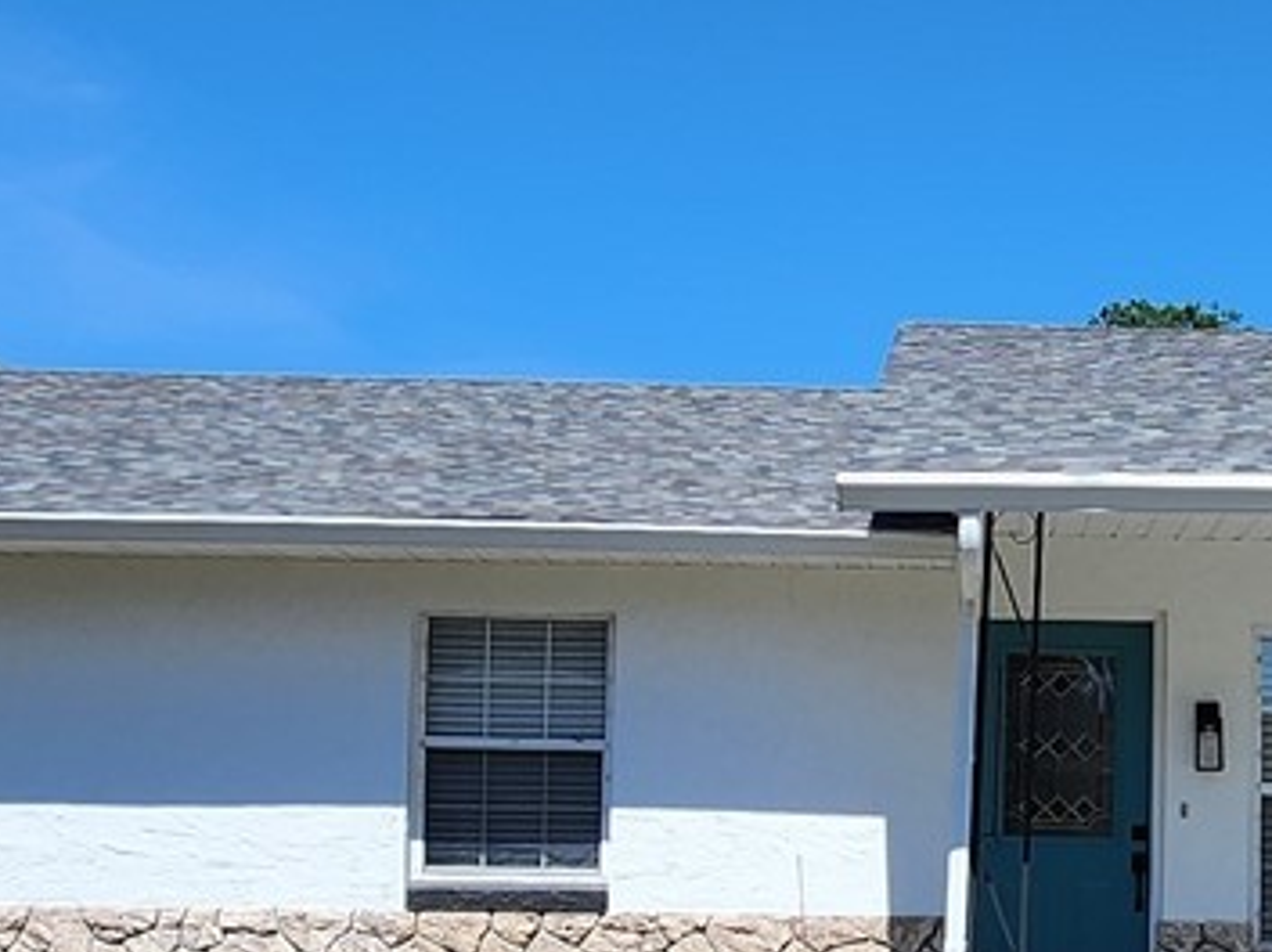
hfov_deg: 31.3
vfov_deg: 24.4
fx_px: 2166
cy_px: 743
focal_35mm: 59
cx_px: 1124
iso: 50
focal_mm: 2.2
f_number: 2.2
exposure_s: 1/2099
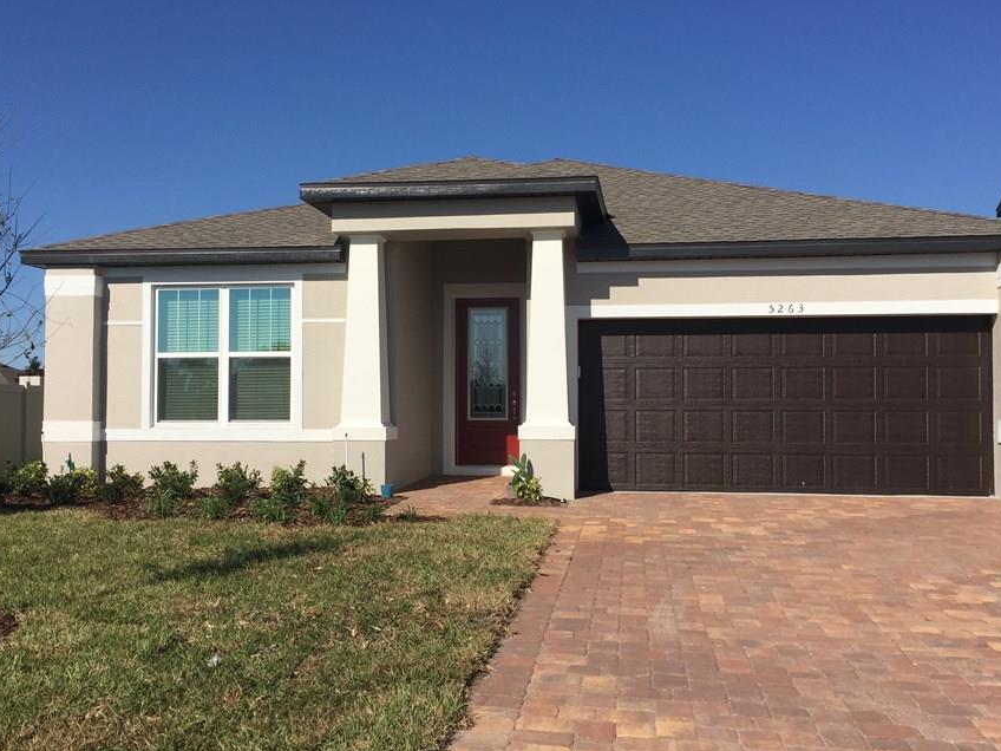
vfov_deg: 40.7
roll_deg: -0.6
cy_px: 394
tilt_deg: +1.2
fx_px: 1012
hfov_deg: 52.6
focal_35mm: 35
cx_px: 485
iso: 32
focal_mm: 4.15
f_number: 2.2
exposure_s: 1/3597
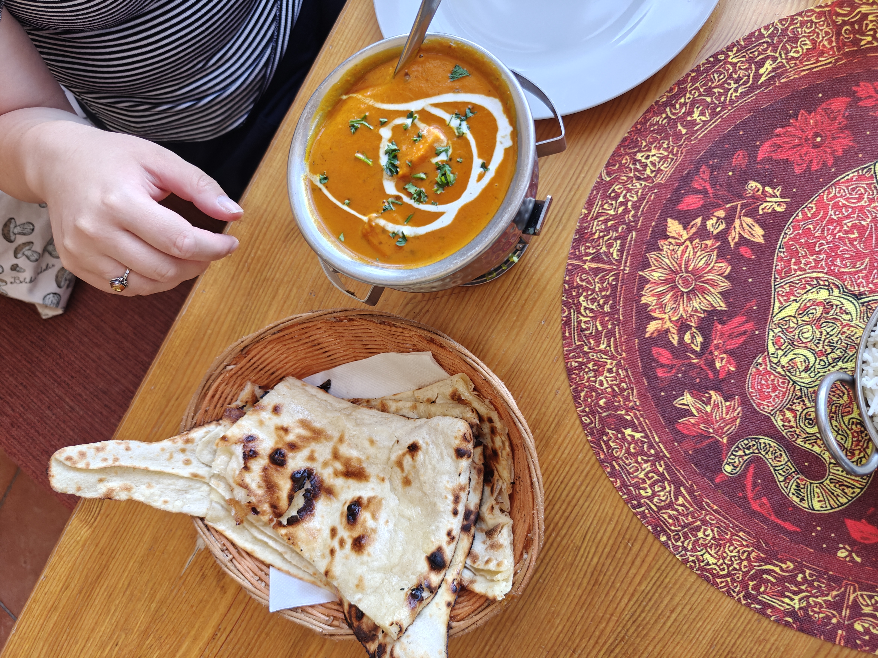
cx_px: 439
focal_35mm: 23
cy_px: 329
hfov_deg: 73.9
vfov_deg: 58.9
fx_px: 583
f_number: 1.6
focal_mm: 6.06
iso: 250
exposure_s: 1/100
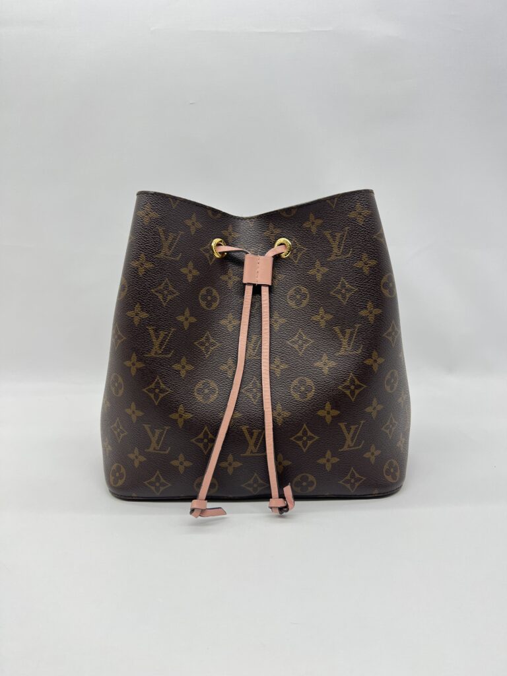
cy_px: 338
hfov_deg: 53.1
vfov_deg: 67.3
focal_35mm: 26
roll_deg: +0.4
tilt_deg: -12.6
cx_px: 254
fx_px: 508
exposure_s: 1/100
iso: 40
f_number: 1.5
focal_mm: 5.7
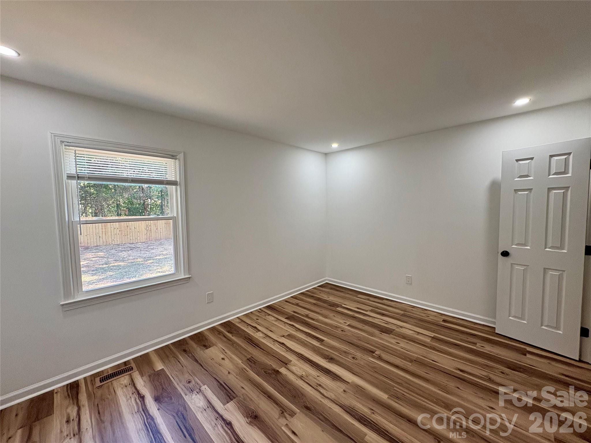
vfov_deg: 85.7
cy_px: 222
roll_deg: +0.7
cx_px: 296
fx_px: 239
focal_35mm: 14
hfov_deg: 102.1
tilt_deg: -2.8
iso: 200
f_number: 2.2
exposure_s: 1/120
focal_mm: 2.22
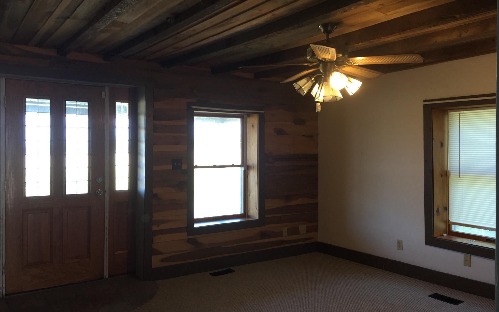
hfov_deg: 61.2
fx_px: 422
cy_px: 162
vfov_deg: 40.6
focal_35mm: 31
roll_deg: +0.3
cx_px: 248
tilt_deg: -0.8
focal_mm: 4.15
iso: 50
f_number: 2.2
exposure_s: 1/30
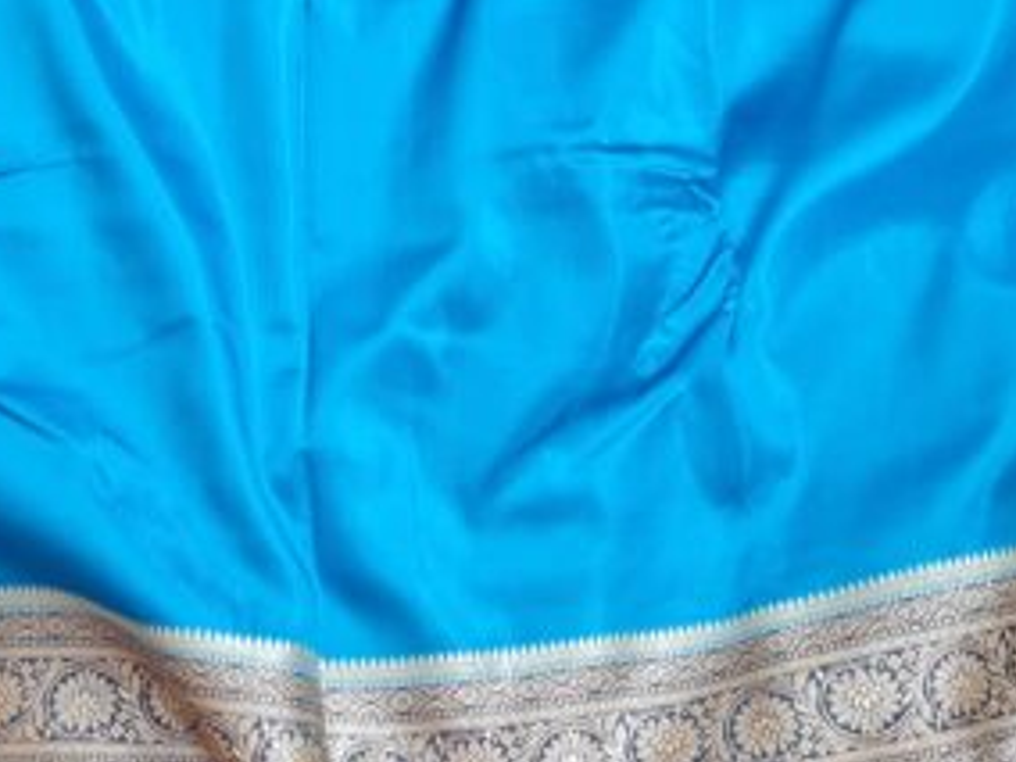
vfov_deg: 22.9
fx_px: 1878
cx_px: 401
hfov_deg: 30.2
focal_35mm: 64
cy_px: 277
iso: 200
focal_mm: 5.4
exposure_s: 1/40
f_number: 1.8
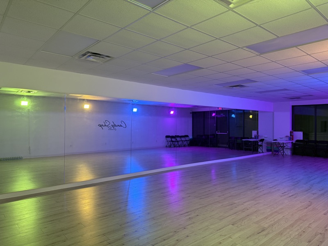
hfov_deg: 71.6
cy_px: 123
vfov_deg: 56.8
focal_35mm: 24
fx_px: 227
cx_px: 164
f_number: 1.78
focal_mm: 6.76
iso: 320
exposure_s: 1/120
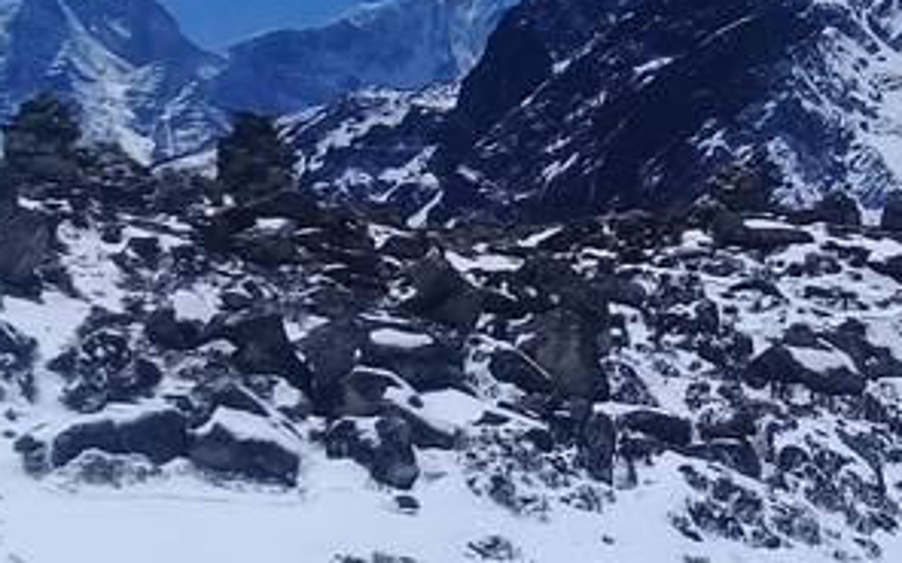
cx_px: 942
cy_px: 84
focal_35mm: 100
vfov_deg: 13.0
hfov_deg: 20.0
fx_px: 2458
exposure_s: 1/5747
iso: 50
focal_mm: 3.3
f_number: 2.2
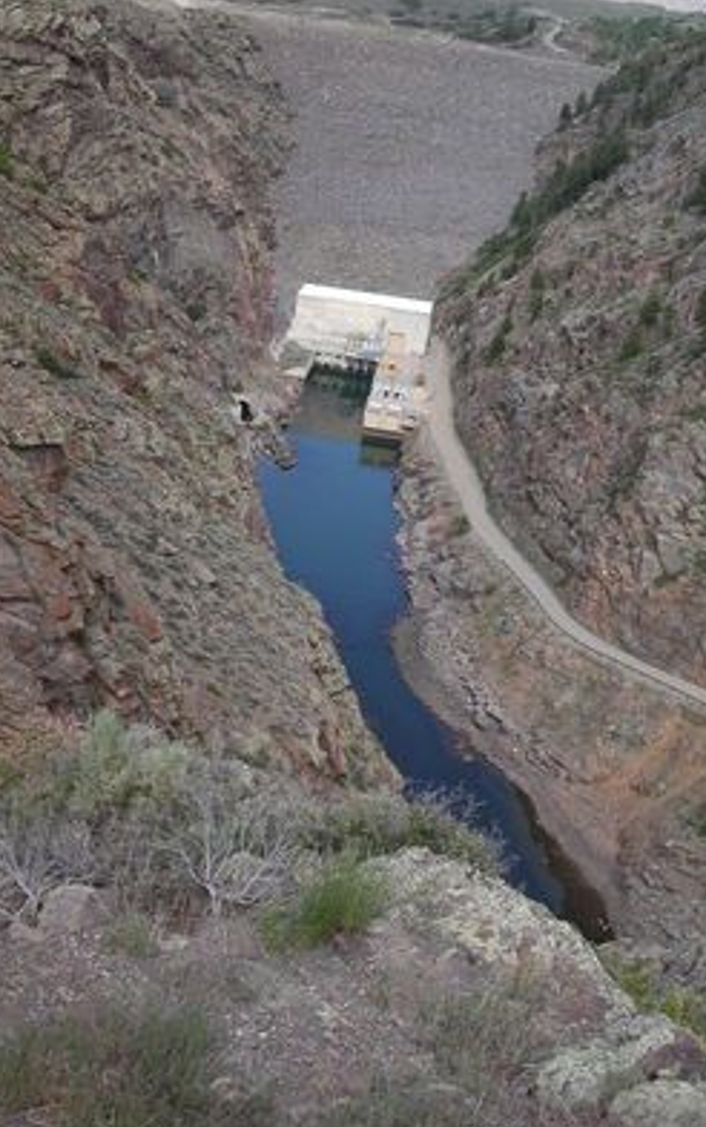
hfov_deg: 31.2
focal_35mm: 41
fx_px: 1261
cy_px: 568
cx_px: 408
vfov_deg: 48.2
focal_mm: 7.8
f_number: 8
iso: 100
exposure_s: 1/180
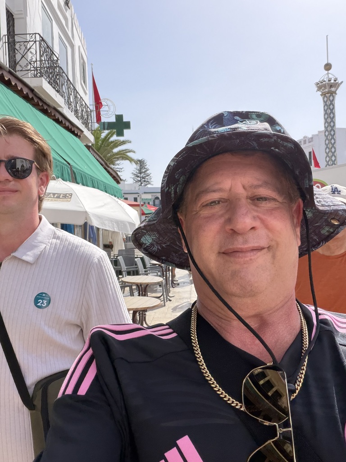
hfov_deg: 46.8
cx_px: 173
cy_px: 231
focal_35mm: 30
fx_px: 400
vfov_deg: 60.0
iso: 40
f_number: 1.9
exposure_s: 1/842
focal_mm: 2.71
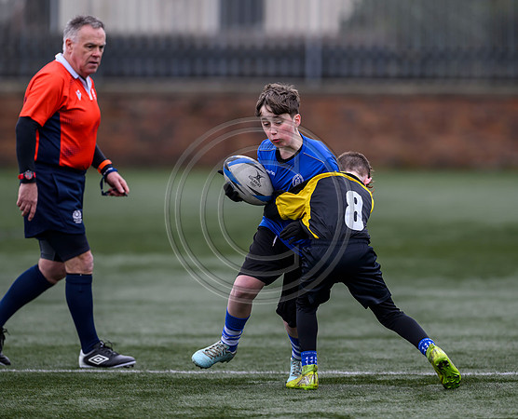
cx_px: 314
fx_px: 6987
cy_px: 210
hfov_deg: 4.2
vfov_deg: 3.4
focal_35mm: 454
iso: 500
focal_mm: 400
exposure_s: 1/1250
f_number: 3.5
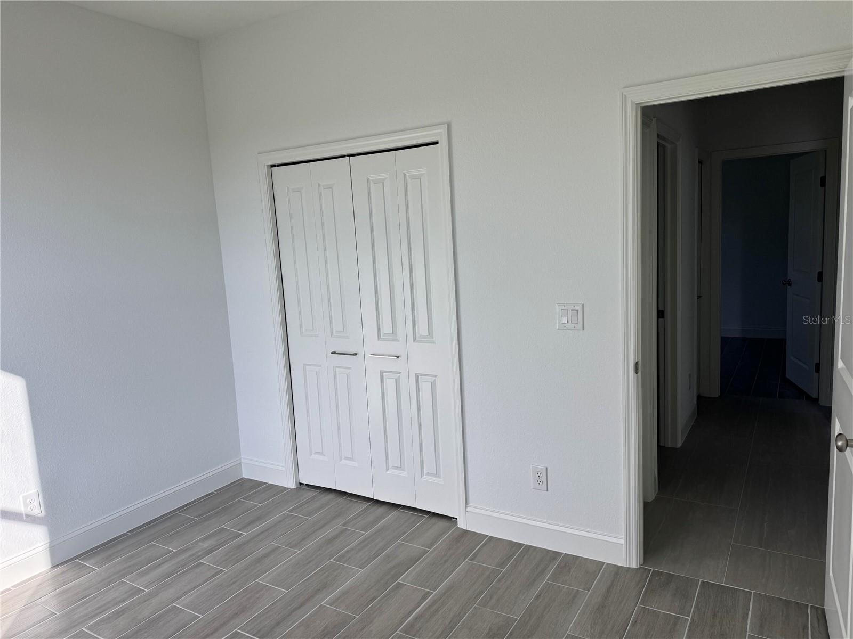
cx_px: 426
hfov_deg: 71.6
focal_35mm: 24
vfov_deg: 56.8
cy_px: 320
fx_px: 591
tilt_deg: -7.6
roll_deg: +2.6
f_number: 1.78
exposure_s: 1/1059
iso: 80
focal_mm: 6.76
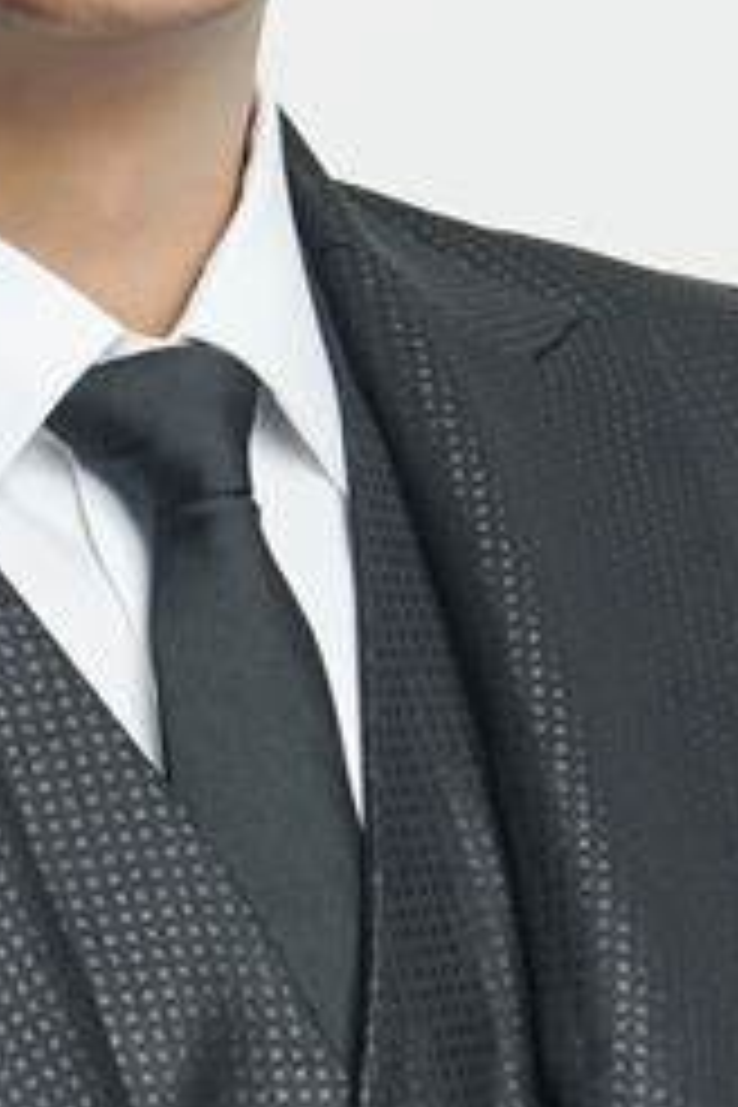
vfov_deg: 8.0
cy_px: 1210
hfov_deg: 5.3
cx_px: -126
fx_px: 7871
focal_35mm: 256
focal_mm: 50
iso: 400
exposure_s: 1/160
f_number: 9
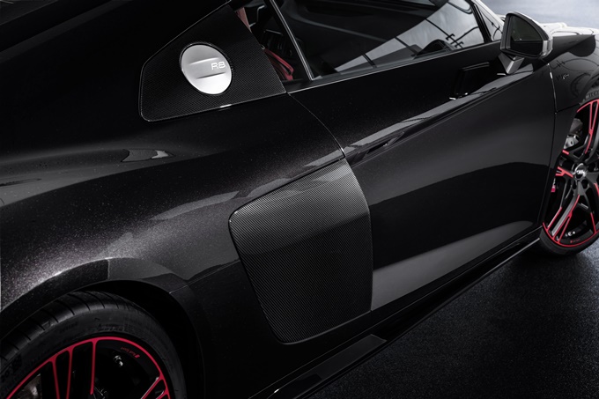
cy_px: 200
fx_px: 1164
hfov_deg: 28.8
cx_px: 300
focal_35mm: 70
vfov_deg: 19.4
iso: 200
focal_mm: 70
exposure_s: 1/4
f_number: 5.6
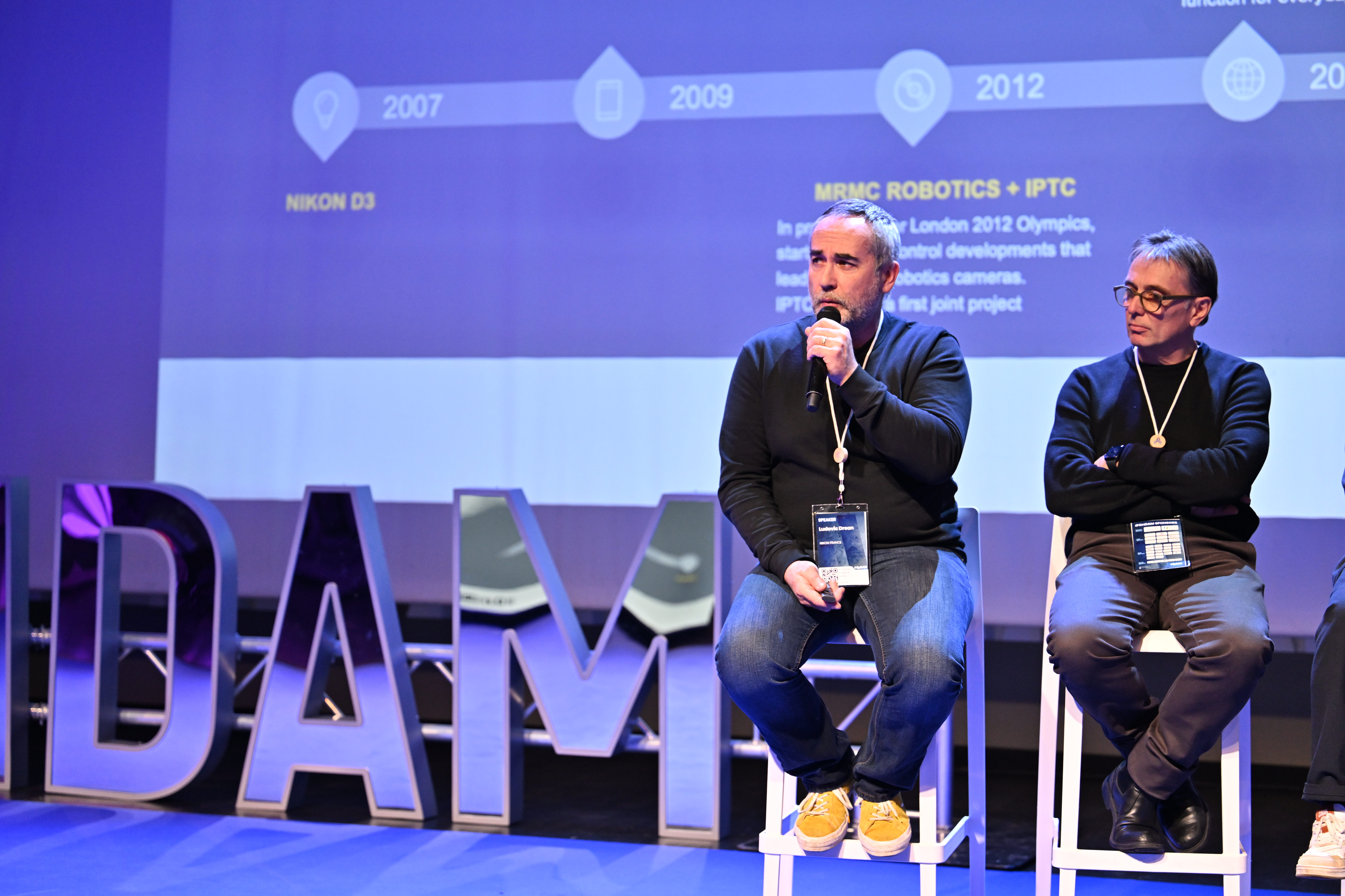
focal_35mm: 70
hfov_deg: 28.8
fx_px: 2615
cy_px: 448
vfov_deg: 19.5
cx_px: 672
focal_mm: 70
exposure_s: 1/200
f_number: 2.8
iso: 1600
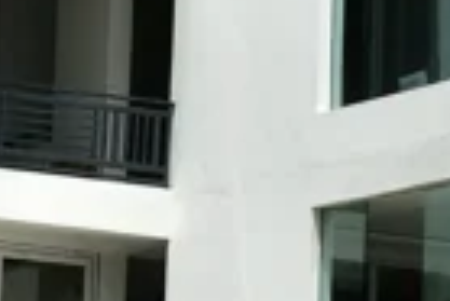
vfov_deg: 4.6
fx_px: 3757
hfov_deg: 6.8
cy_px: 168
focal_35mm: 300
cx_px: -214
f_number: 10
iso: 100
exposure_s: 1/60
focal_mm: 31
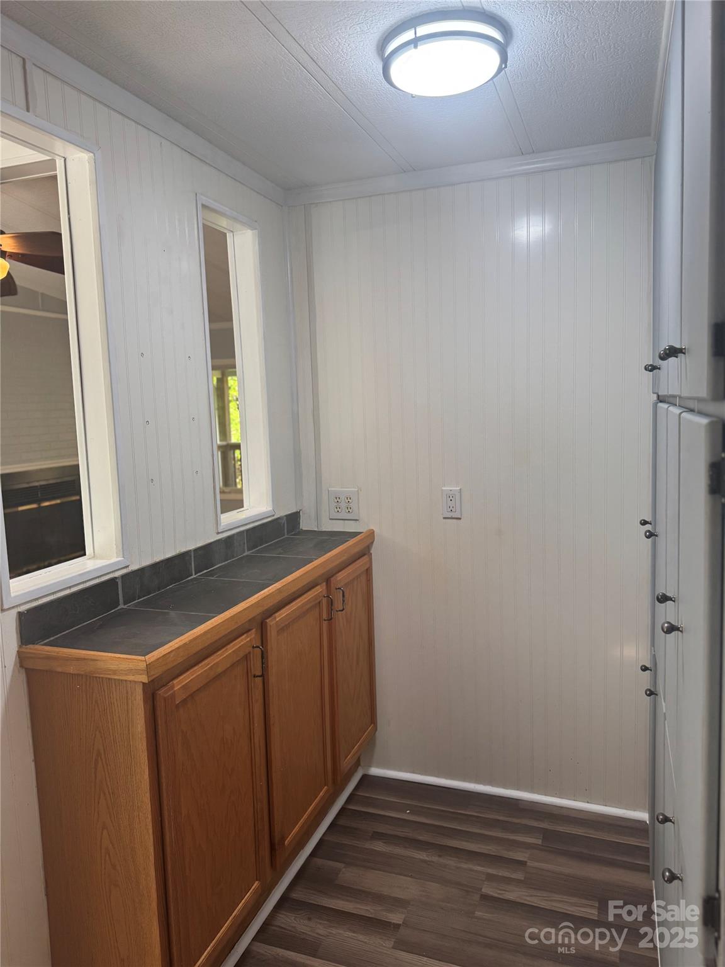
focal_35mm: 24
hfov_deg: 56.8
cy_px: 484
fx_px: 670
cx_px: 362
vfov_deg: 71.6
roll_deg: +2.2
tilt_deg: -5.5
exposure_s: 1/120
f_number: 1.78
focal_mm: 6.76
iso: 100
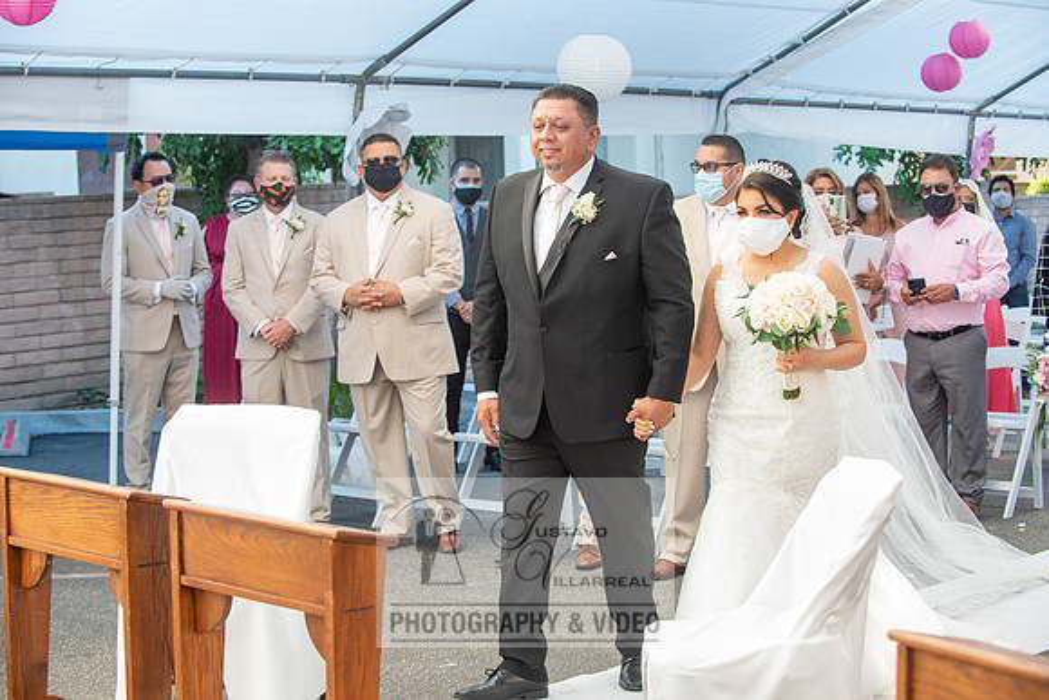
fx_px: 2040
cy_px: 350
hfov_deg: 28.8
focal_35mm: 70
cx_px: 524
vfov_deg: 19.5
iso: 640
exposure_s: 1/125
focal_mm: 70
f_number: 5
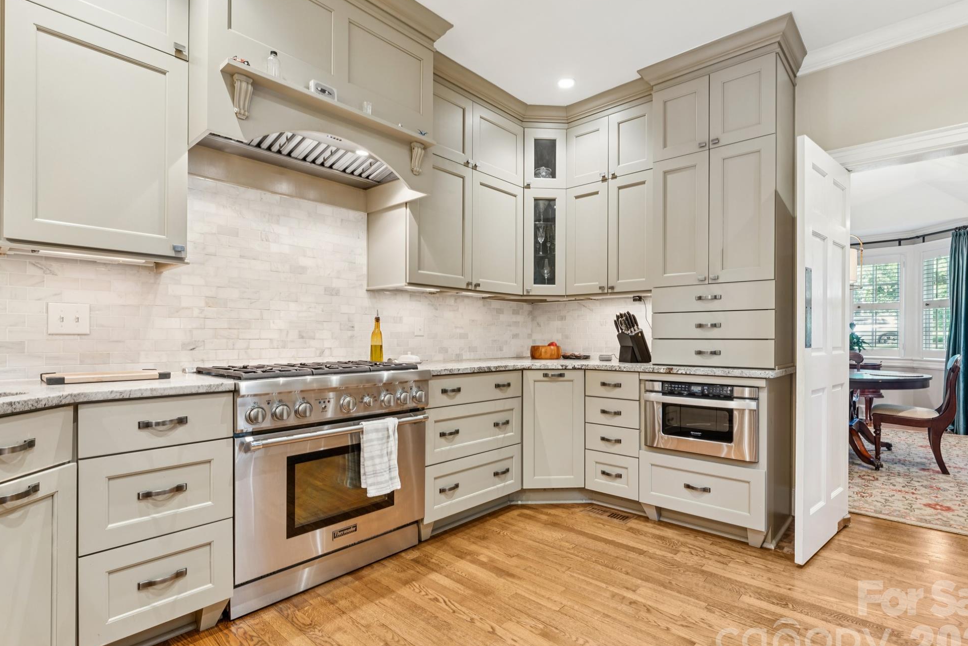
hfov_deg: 90.8
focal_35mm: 18
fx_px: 477
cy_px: 336
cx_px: 504
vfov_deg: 68.1
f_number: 13
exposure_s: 3.2
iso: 100
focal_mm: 16.7
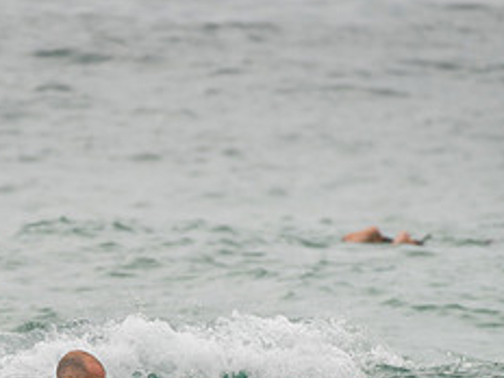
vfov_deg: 1.2
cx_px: 63
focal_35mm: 1204
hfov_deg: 1.6
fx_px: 17530
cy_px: 407
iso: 320
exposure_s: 1/2000
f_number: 5.6
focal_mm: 500
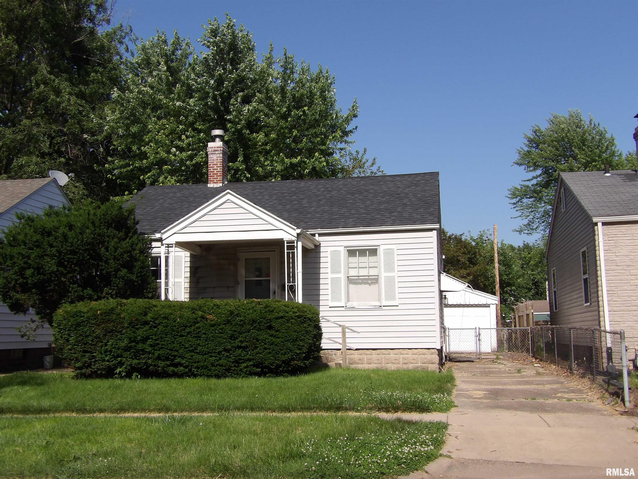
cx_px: 319
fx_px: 719
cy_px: 240
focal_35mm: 39
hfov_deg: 47.9
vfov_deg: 36.8
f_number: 3.7
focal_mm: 7
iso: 100
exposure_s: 1/867
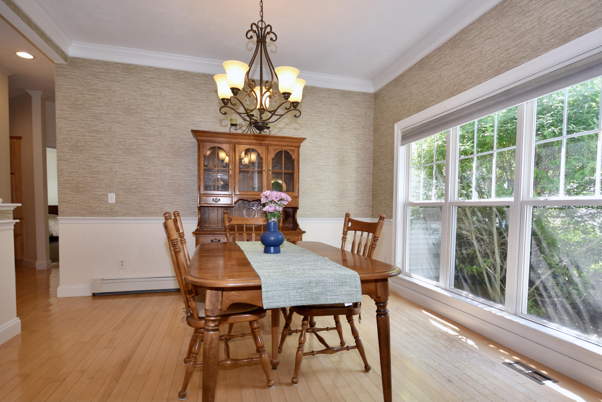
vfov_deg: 77.3
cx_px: 301
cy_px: 201
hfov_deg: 100.4
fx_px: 251
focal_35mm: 15
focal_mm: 10
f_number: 4
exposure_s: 1/60
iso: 200
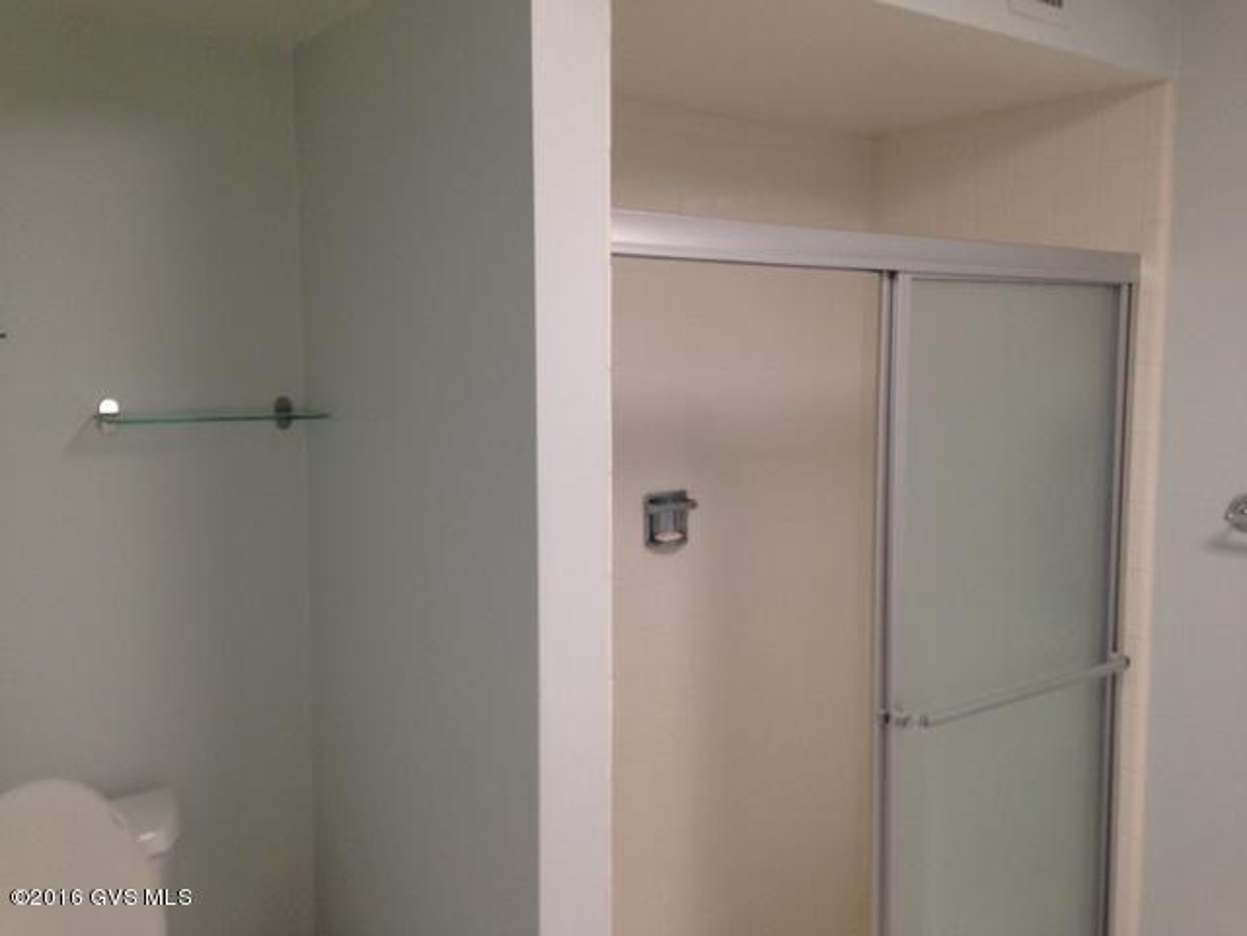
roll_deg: +0.1
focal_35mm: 33
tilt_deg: -5.8
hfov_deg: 55.4
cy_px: 468
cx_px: 624
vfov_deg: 42.9
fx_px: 1189
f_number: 2.4
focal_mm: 4.12
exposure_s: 1/20
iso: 80
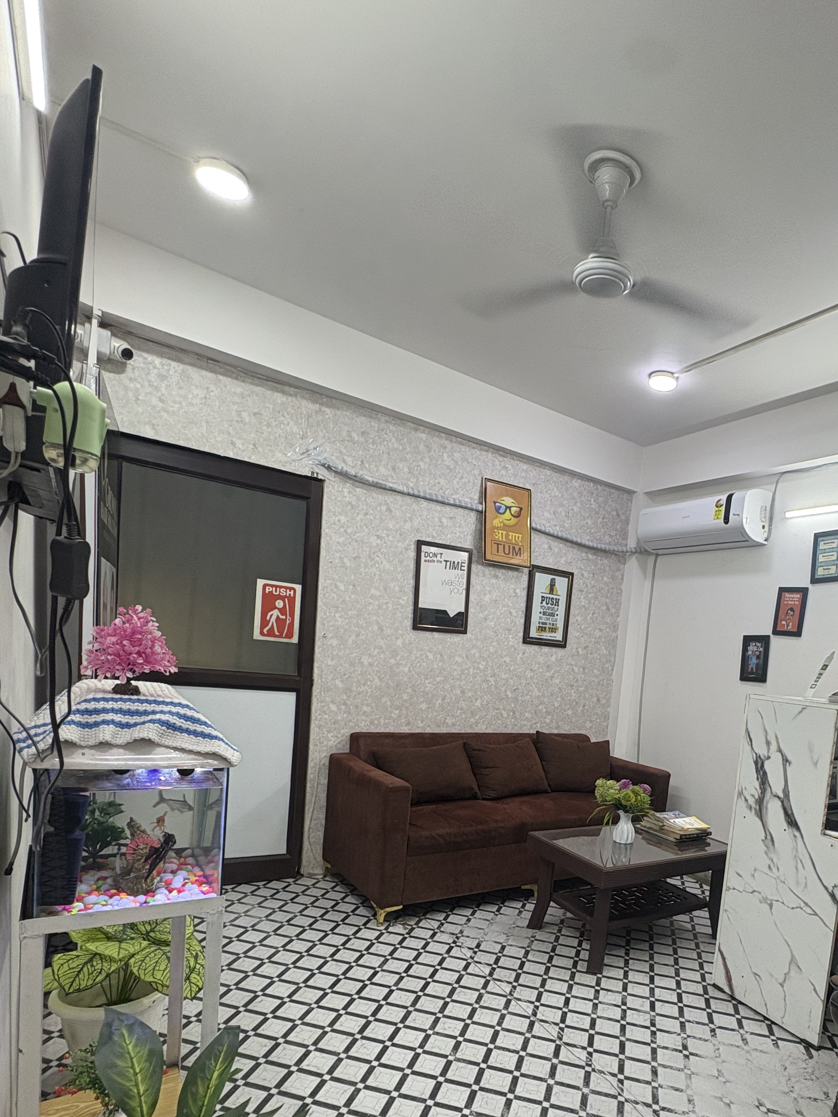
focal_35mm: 21
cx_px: 576
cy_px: 731
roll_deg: -6.2
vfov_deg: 76.8
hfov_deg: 61.5
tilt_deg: -5.6
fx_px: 678
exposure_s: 1/100
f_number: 2.2
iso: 200
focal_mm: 2.22
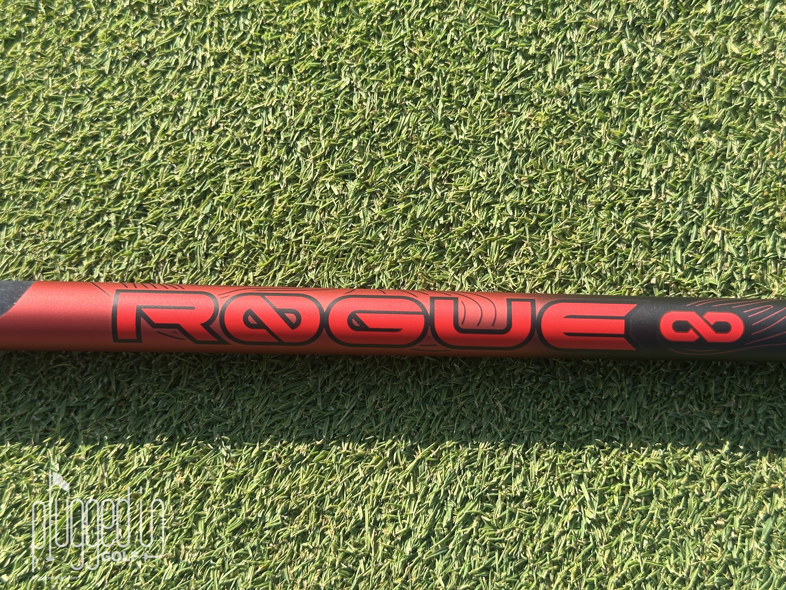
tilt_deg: -80.0
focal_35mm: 48
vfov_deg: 30.3
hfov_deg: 39.7
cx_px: 393
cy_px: 295
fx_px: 1090
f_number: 1.78
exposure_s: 1/1414
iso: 64
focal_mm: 6.86
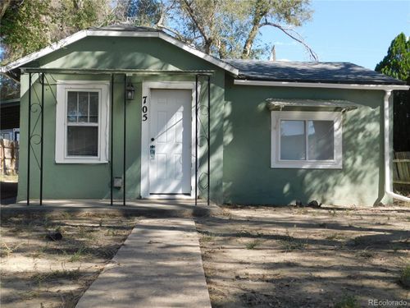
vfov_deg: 32.2
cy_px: 154
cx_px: 205
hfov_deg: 42.1
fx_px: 533
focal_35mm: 45
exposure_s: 1/500
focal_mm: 8
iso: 125
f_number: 3.7
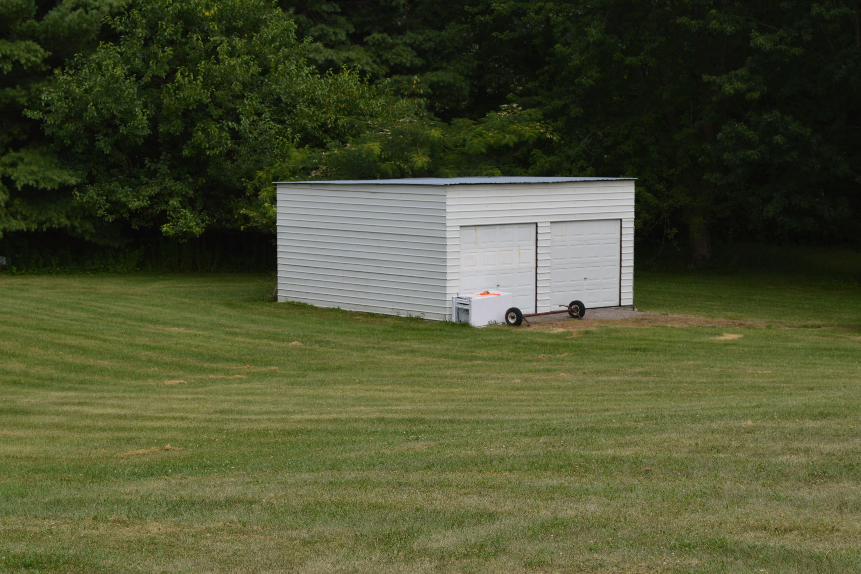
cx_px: 432
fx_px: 1997
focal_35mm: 84
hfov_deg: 24.3
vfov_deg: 16.4
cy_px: 290
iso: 100
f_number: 8
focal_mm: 55
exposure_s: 1/160
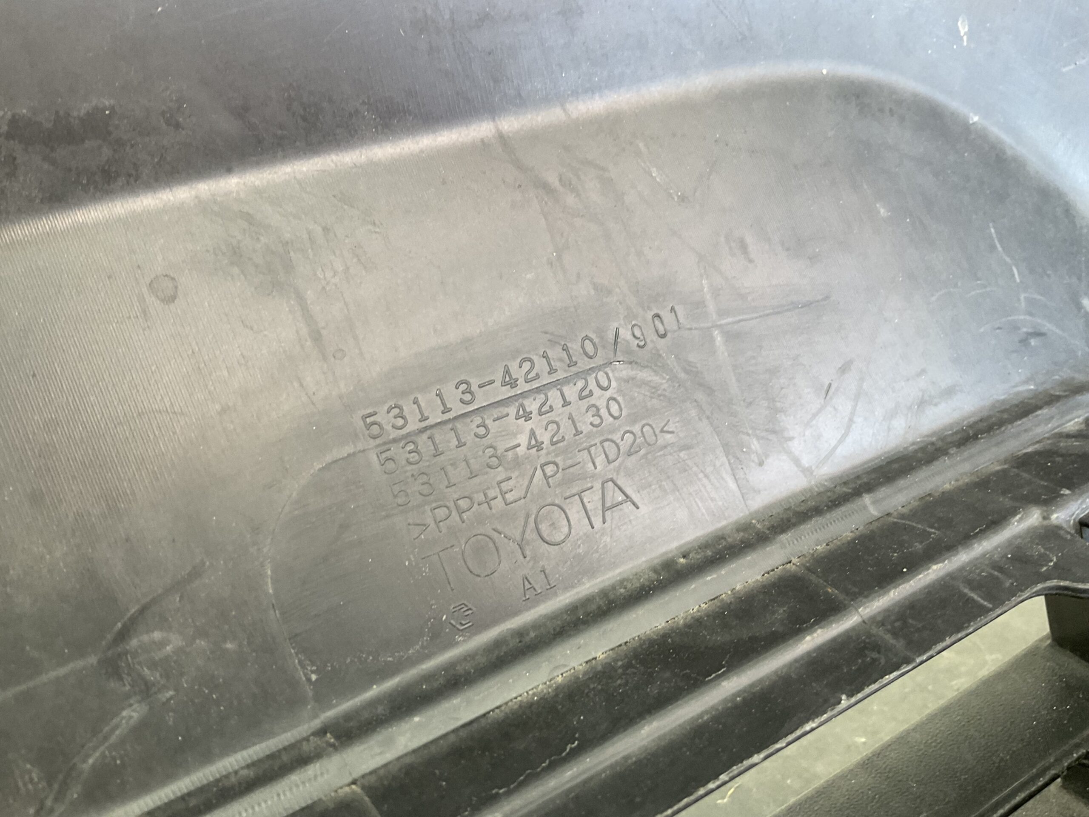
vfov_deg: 48.2
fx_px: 912
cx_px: 544
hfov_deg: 61.7
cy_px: 408
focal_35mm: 29
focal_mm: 3
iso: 80
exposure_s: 1/60
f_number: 1.8
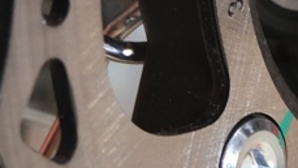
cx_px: 386
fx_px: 3415
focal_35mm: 432
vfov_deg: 2.8
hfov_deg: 5.0
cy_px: -230
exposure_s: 1/100
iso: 1250
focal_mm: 39.3
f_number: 4
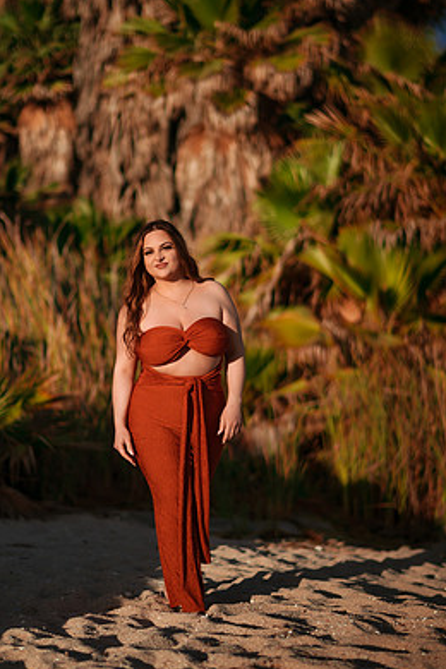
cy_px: 352
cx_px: 199
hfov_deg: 20.3
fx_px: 1245
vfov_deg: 30.1
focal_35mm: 67
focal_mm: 58
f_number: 1.4
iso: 50
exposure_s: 1/8000
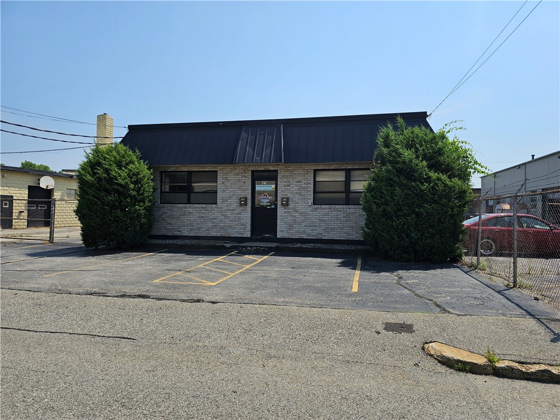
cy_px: 210
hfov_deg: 73.9
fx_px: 372
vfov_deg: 58.9
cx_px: 280
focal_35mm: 23
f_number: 1.7
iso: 10
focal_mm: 6.3
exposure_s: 1/963
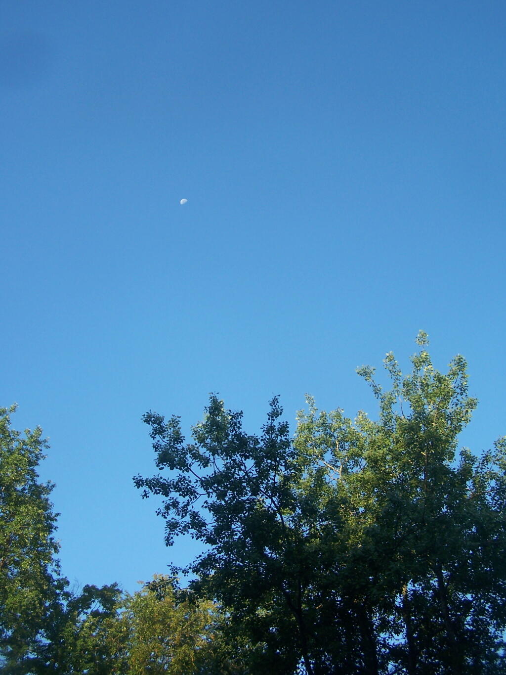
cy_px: 338
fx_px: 779
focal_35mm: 40
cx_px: 253
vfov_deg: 46.8
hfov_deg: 36.0
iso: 80
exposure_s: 1/400
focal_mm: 6.7
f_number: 2.8
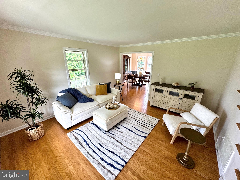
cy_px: 90
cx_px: 120
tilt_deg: -18.0
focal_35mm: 14
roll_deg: -1.1
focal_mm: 2.22
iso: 125
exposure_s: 1/120
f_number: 2.2
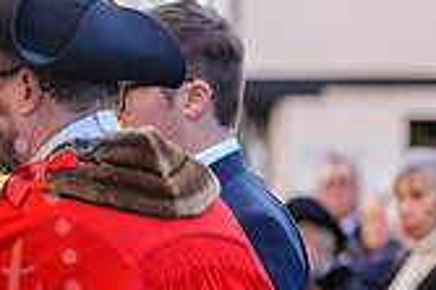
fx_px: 5687
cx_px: -170
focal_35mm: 470
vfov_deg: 2.9
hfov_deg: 4.4
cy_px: 293
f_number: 4
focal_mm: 135
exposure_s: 1/250
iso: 800
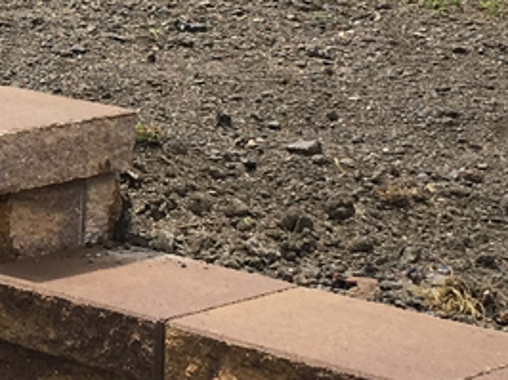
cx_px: -244
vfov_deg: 9.4
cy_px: 63
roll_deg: +0.5
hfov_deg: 12.0
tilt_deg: -9.4
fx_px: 2302
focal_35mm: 157
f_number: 2.2
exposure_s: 1/725
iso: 25
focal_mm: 4.15
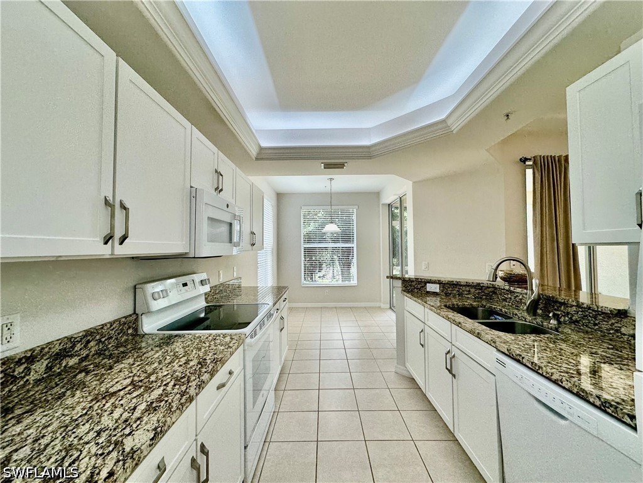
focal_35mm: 14
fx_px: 260
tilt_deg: +1.9
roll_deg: +1.1
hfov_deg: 102.1
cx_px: 322
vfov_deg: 85.7
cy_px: 242
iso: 80
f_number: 2.2
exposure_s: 1/120
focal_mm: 2.22
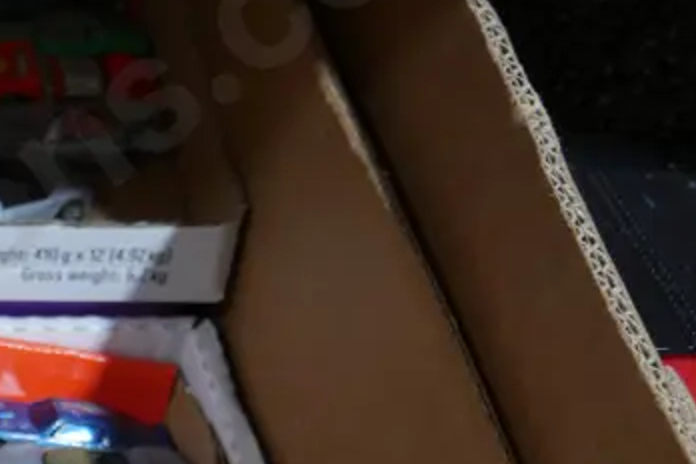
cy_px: 403
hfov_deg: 19.0
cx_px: -248
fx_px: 1895
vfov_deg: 13.9
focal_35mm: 98
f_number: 3.6
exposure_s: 1/60
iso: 400
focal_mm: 16
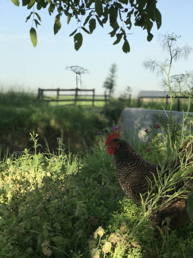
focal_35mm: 57
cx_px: 96
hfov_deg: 25.7
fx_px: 424
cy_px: 129
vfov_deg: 33.8
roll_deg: -2.1
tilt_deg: -4.7
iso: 20
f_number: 2.8
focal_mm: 6.6
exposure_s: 1/507
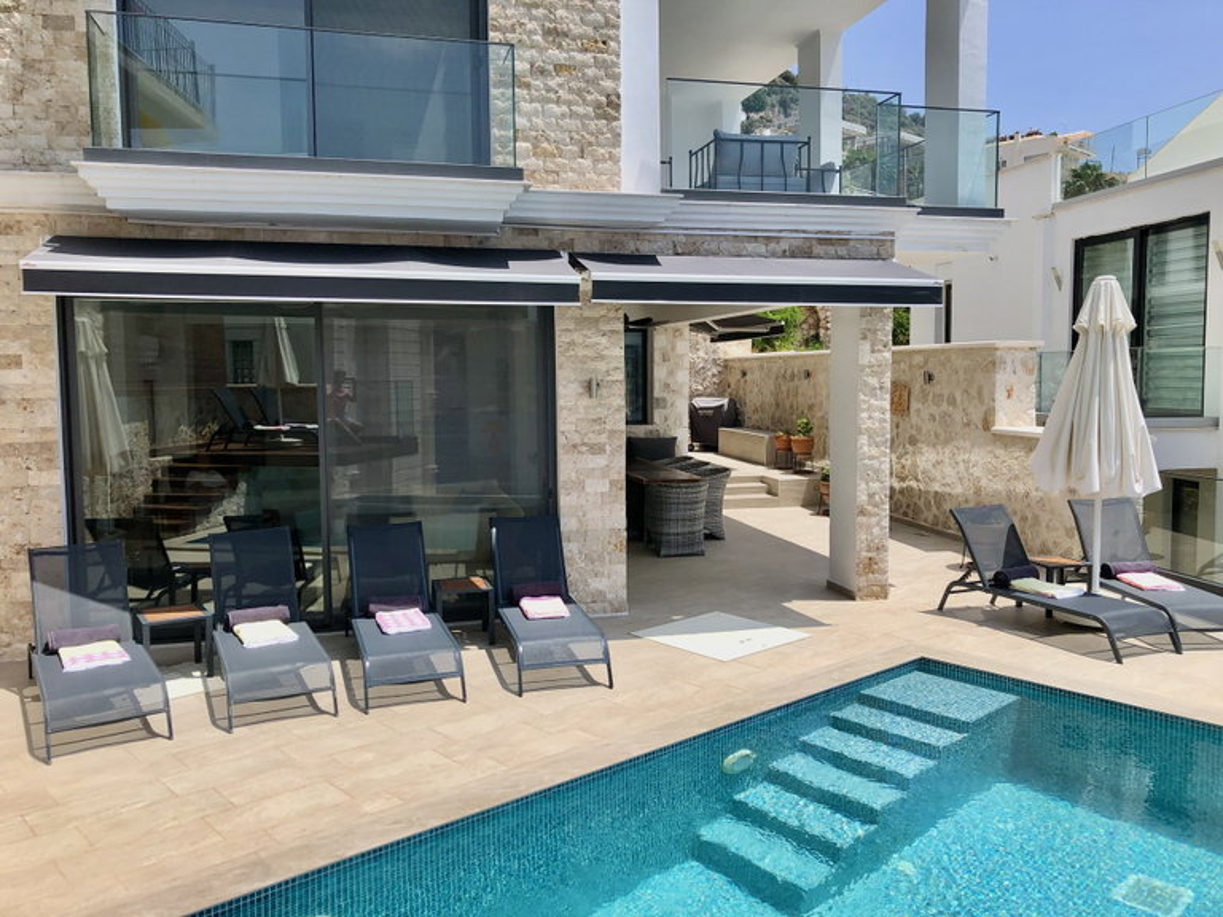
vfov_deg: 49.7
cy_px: 458
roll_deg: +1.0
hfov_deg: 63.4
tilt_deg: -4.2
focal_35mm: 28
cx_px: 612
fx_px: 989
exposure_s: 1/2183
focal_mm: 3.99
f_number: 1.8
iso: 20
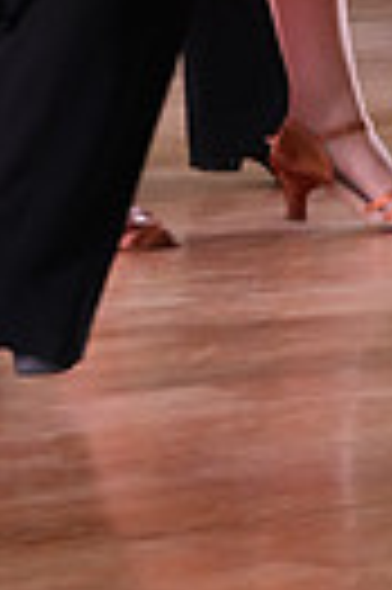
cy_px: -576
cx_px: -106
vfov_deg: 6.0
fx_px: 5519
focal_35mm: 337
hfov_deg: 4.1
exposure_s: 1/125
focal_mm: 76
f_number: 9
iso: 5000
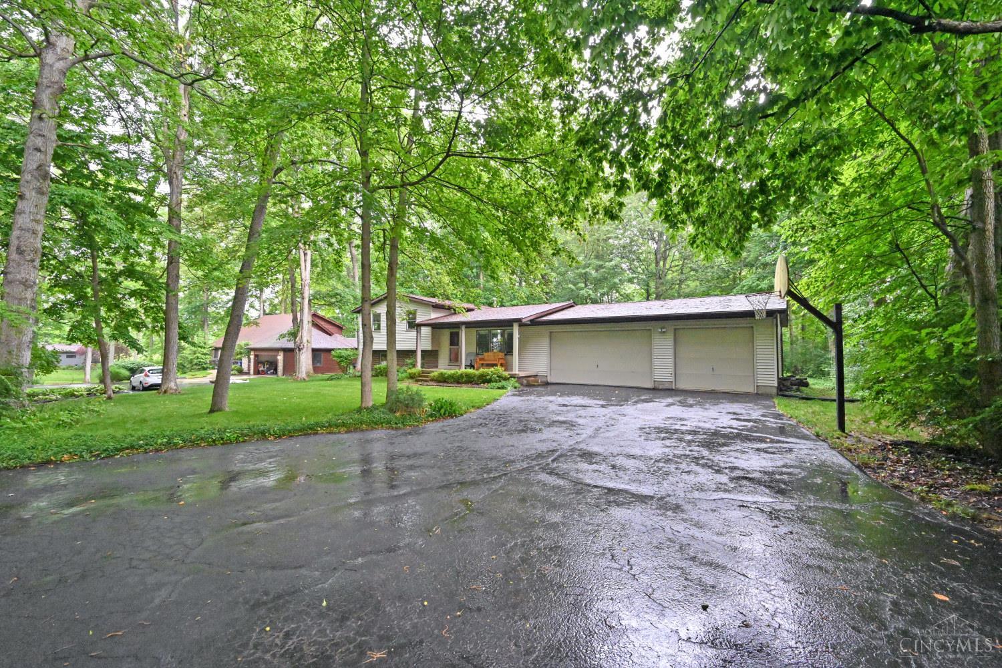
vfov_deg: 81.2
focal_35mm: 14
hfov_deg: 104.3
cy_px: 334
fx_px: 390
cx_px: 501
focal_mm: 14
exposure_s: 1/125
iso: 6400
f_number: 13
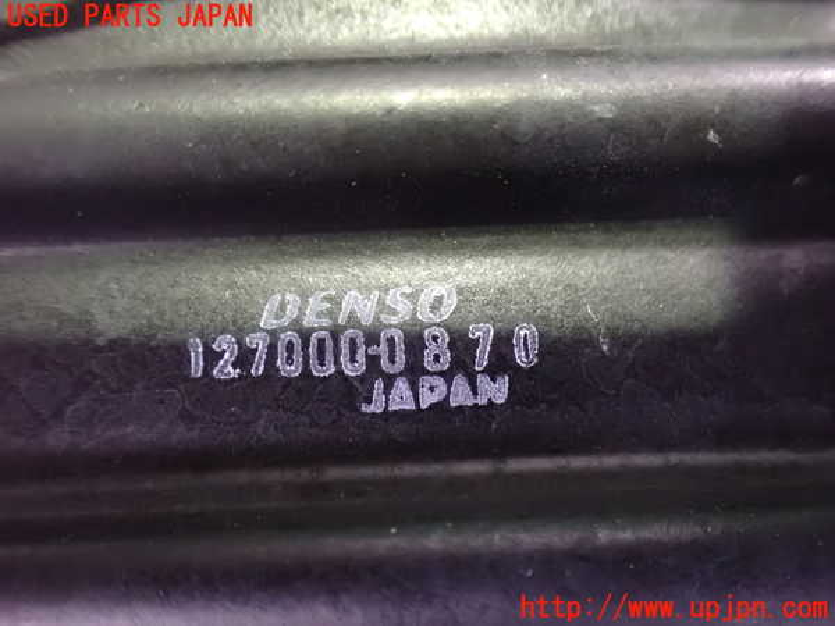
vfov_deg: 46.8
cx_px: 418
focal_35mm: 30
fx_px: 724
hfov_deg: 60.0
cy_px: 313
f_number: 2.3
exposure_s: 1/25
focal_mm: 5.4
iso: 1600
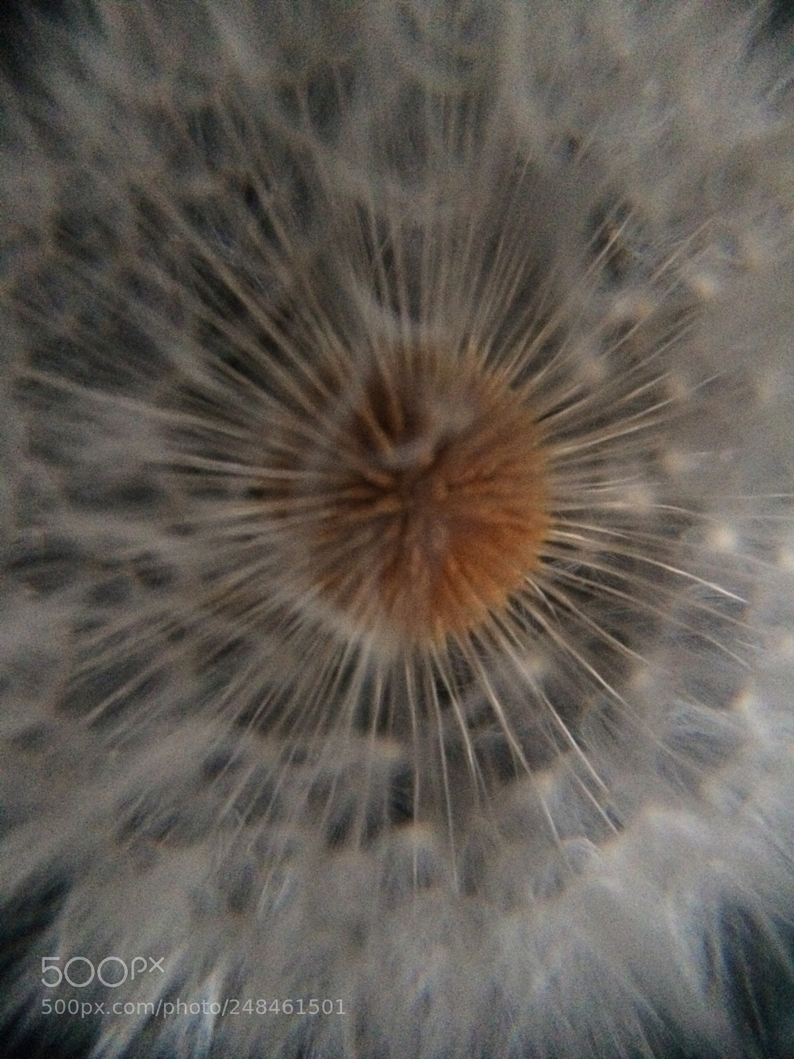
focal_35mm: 29
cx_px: 397
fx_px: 887
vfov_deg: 61.7
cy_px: 530
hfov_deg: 48.2
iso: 640
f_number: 2.2
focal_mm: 4.15
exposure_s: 1/15
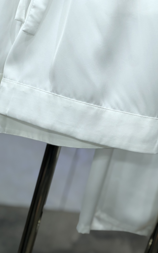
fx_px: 386
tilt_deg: -12.6
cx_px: 66
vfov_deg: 36.3
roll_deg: -15.0
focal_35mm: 56
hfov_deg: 23.1
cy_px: 126
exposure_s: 1/750
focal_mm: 6
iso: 16
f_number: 2.4
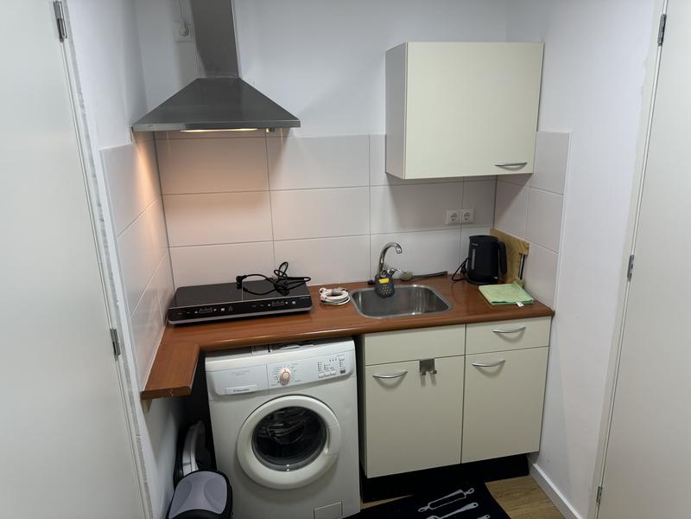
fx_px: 479
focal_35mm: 24
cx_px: 346
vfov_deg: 56.8
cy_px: 260
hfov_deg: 71.6
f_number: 1.78
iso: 125
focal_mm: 6.76
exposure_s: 1/121
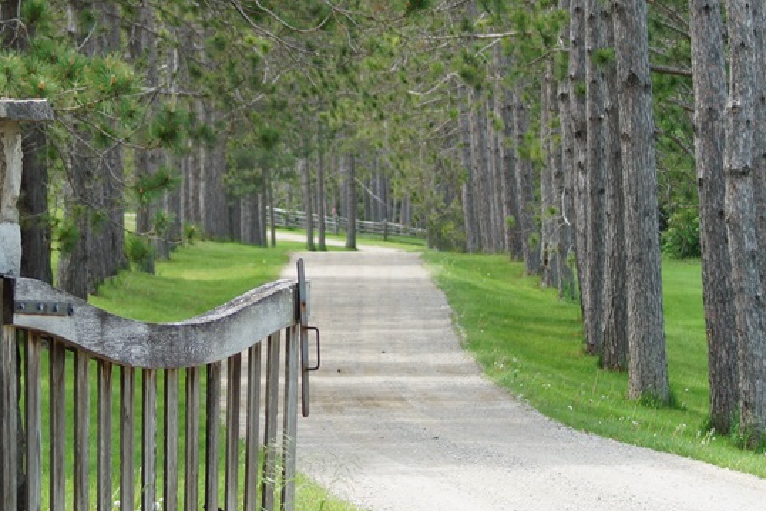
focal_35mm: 214
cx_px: 245
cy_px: 161
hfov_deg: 9.6
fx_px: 4553
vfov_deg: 6.4
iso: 100
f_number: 5
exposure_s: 1/125
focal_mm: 75
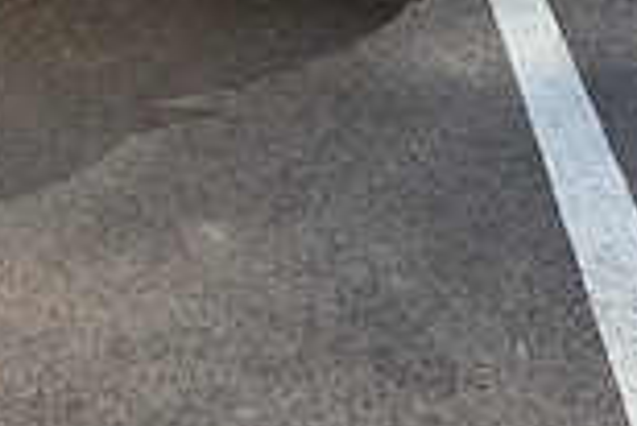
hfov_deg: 31.8
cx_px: 161
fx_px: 1098
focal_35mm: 62
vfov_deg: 20.4
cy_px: -103
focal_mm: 5.4
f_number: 1.8
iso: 25
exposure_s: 1/667
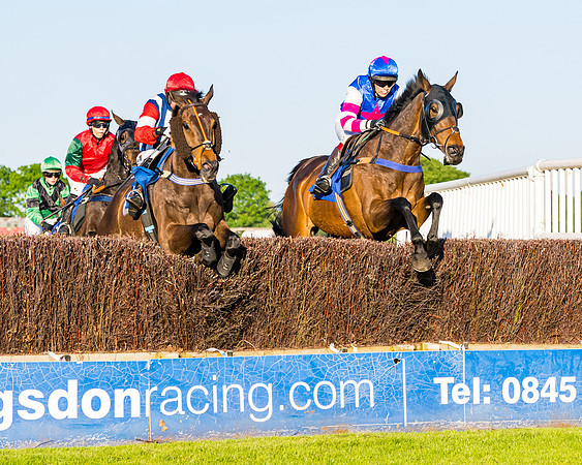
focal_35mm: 154
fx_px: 2645
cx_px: 416
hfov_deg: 12.5
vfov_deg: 10.1
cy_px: 226
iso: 400
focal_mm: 70
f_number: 4
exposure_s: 1/2500
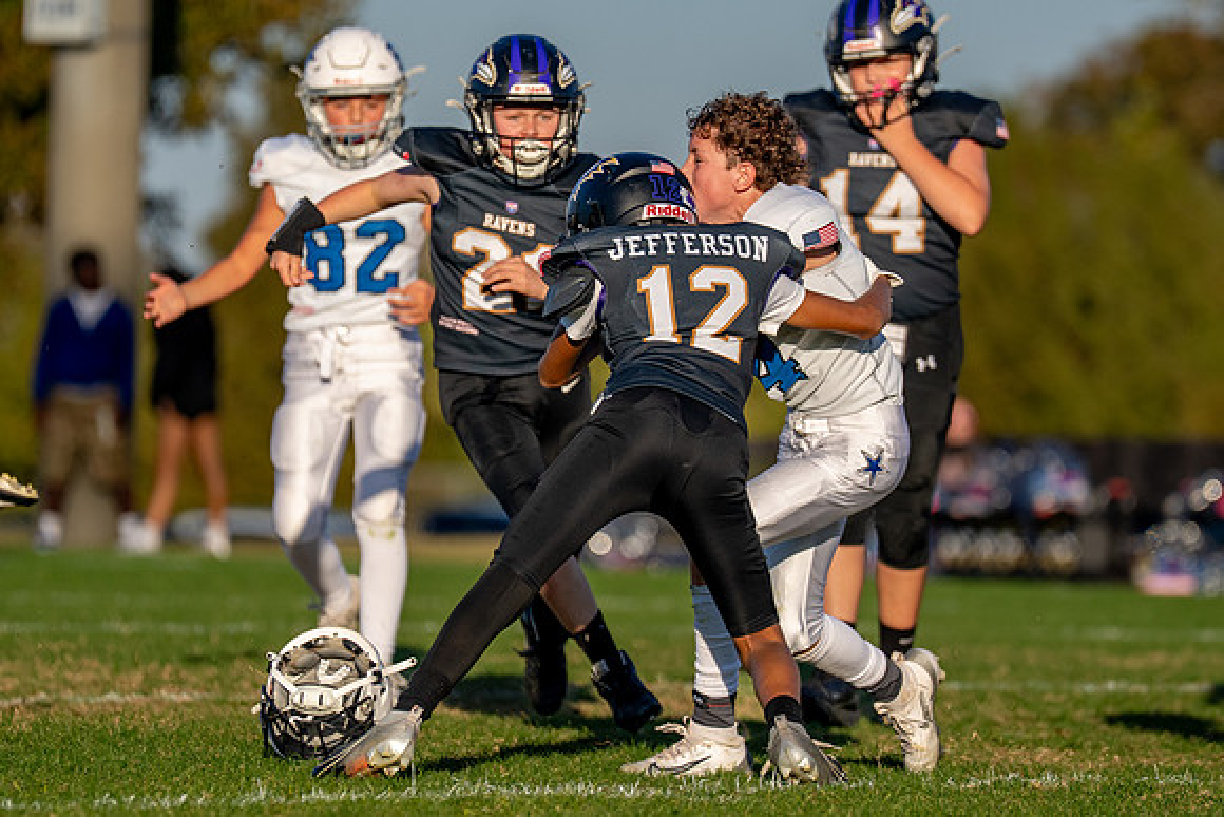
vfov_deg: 3.6
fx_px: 13125
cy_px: 339
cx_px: 646
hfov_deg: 5.3
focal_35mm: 386
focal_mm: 200
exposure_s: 1/4000
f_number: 2.8
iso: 200
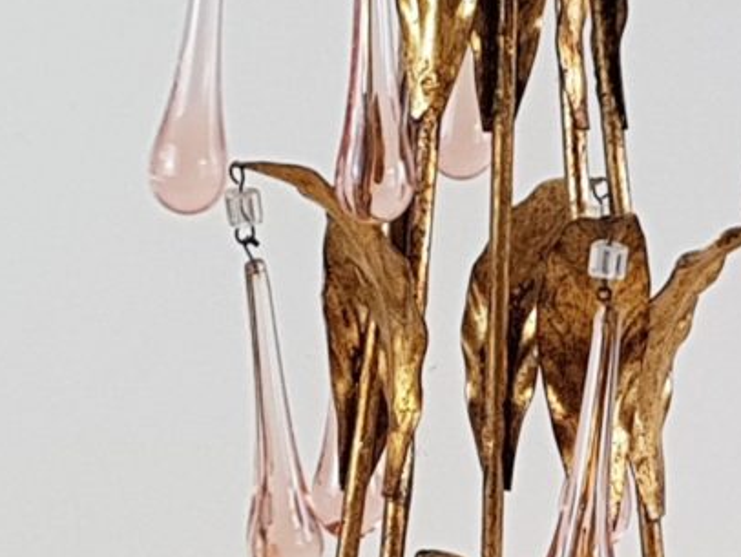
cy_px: 119
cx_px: 526
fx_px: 1371
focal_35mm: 64
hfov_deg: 29.9
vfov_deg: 22.7
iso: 80
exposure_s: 1/100
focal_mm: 4.2
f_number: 1.7
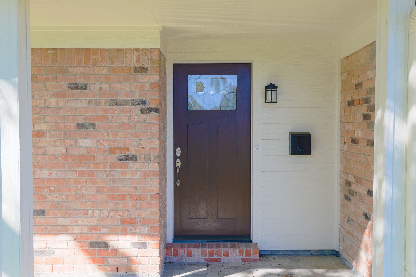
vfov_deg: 37.9
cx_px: 208
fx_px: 405
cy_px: 138
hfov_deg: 54.4
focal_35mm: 35
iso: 100
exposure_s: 1/25
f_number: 4
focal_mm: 35
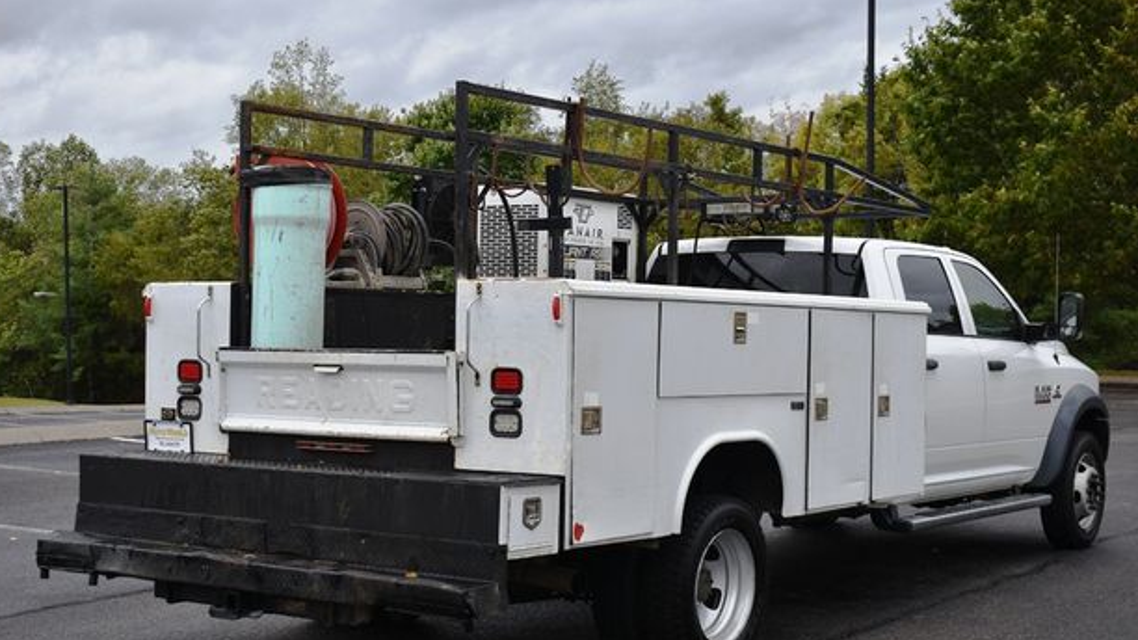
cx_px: 573
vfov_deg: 20.9
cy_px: 362
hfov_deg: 36.3
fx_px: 1736
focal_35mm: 58
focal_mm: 35
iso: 250
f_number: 5.6
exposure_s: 1/250
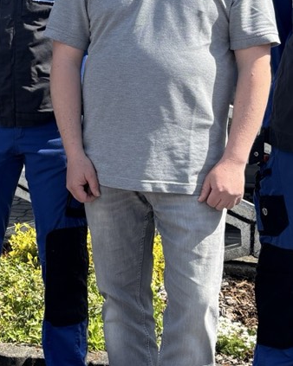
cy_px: 84
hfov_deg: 15.8
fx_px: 1041
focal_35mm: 96
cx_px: 11
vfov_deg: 19.8
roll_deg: -3.0
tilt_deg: -4.8
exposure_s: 1/1667
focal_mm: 5.96
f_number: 1.6
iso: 50
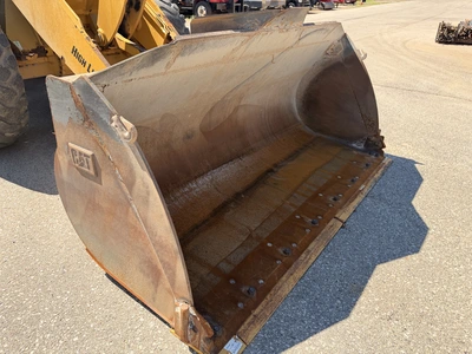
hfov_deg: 71.6
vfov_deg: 56.8
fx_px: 327
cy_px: 177
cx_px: 236
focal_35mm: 24
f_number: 1.78
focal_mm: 6.76
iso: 100
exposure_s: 1/1901
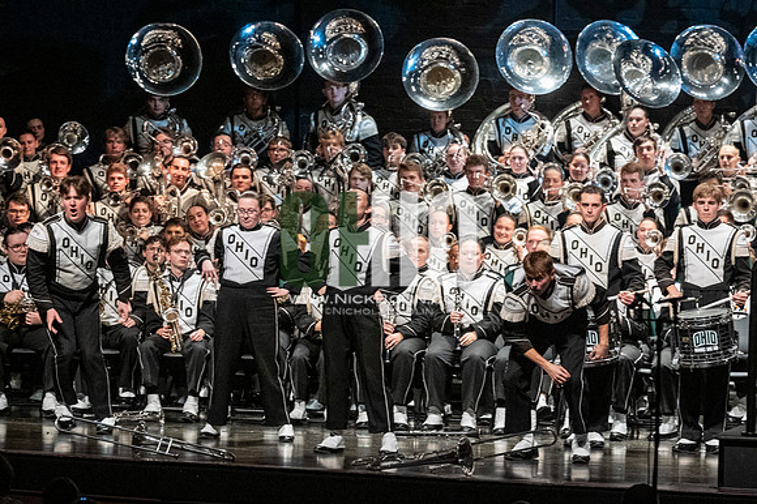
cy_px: 252
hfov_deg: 10.2
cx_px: 378
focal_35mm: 202
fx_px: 4245
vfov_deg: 6.8
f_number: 4
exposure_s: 1/500
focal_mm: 135
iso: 4000
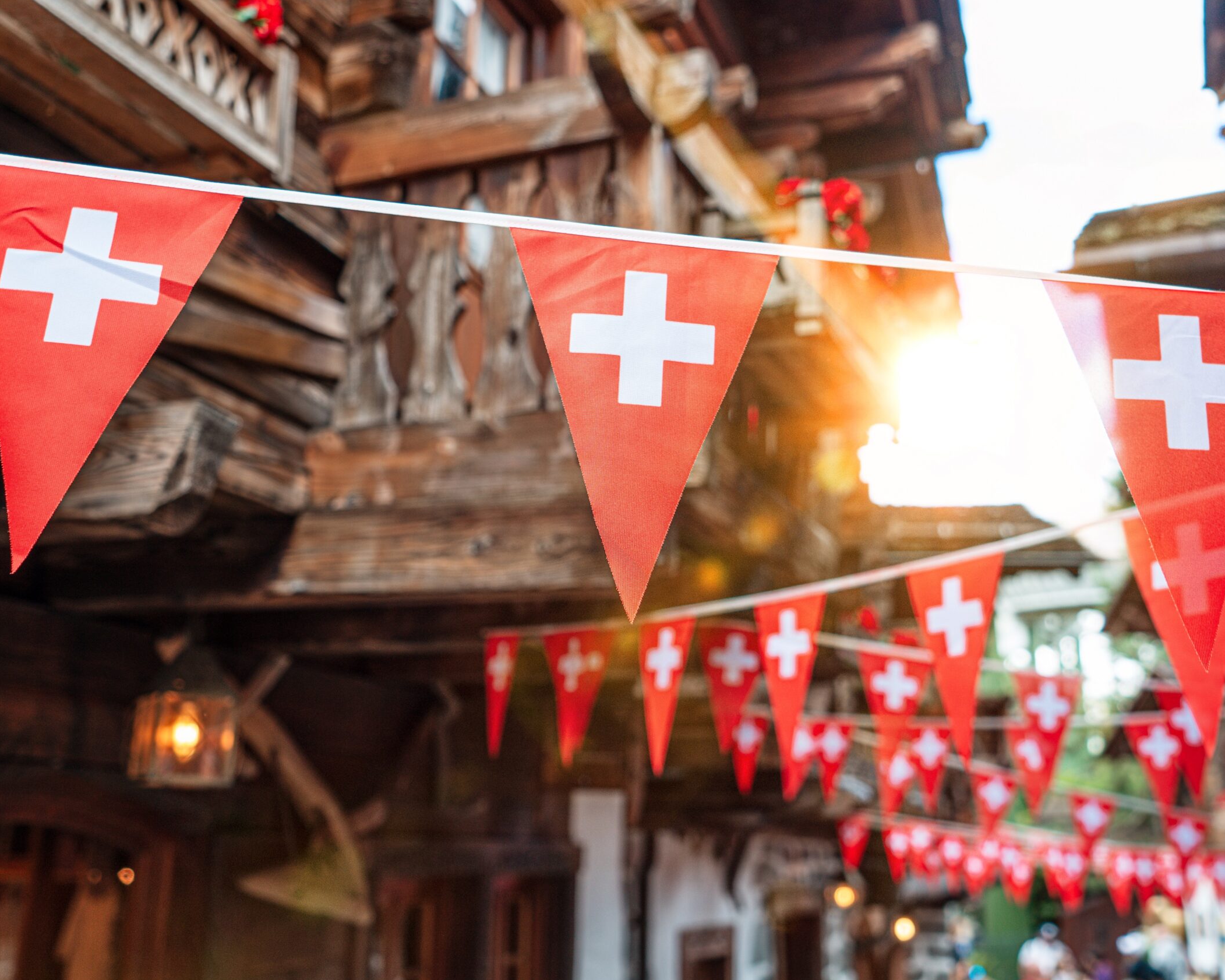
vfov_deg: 37.3
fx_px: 1450
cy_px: 496
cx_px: 614
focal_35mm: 40
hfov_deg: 45.8
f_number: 2.8
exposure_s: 1/100
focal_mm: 35
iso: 100
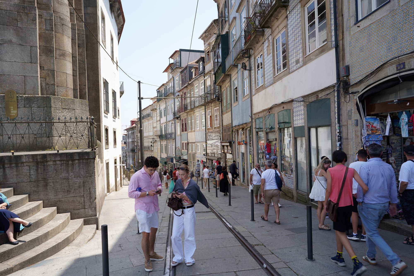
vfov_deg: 53.1
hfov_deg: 73.7
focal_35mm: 24
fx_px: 276
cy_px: 138
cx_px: 207
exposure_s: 1/100
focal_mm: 24
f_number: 9
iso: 100
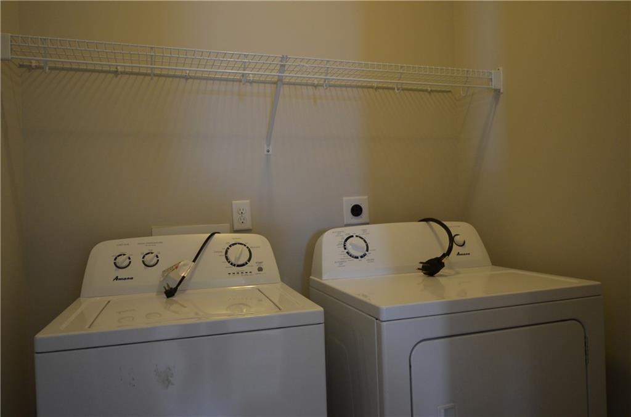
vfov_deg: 47.7
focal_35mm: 27
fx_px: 472
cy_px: 208
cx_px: 316
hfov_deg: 67.5
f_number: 4.2
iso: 1250
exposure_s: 1/30
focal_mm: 18
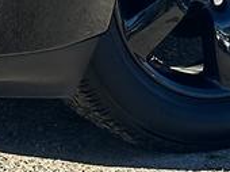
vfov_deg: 4.0
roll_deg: +0.4
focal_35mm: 362
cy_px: -370
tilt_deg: -2.5
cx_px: 219
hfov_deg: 5.5
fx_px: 2402
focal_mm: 6.86
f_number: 1.78
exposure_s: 1/1453
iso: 64
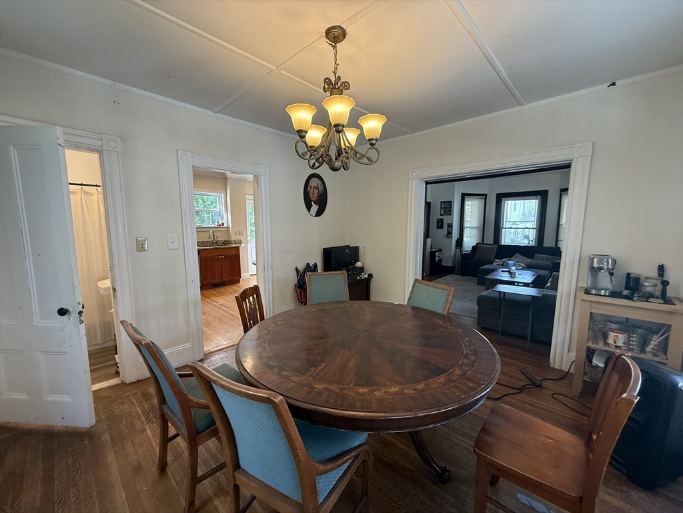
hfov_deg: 102.1
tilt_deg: -6.3
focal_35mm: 14
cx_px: 342
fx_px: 276
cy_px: 256
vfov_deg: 85.7
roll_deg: +0.7
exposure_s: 1/120
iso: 250
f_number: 2.2
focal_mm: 2.22
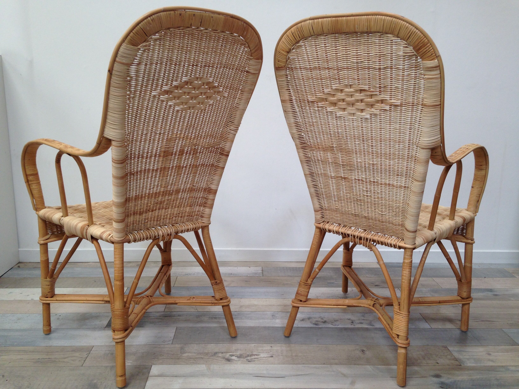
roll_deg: -0.3
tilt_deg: -12.8
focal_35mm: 33
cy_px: 194
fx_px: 495
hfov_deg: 55.4
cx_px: 260
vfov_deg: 42.9
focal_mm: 4.12
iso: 64
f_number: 2.4
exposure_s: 1/60
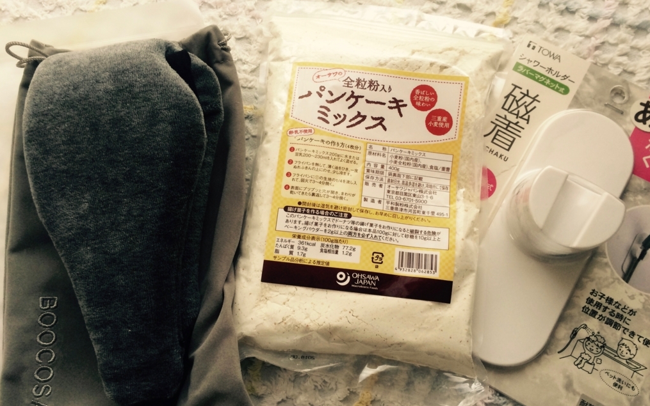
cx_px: 325
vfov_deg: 40.6
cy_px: 211
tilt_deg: -77.2
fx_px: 549
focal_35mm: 31
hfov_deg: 61.2
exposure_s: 1/40
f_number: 2.2
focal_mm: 4.15
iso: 40
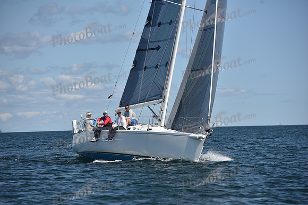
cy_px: 102
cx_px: 154
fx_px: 1412
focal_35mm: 165
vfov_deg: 8.3
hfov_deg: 12.4
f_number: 5
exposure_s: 1/1250
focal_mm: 165
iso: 250
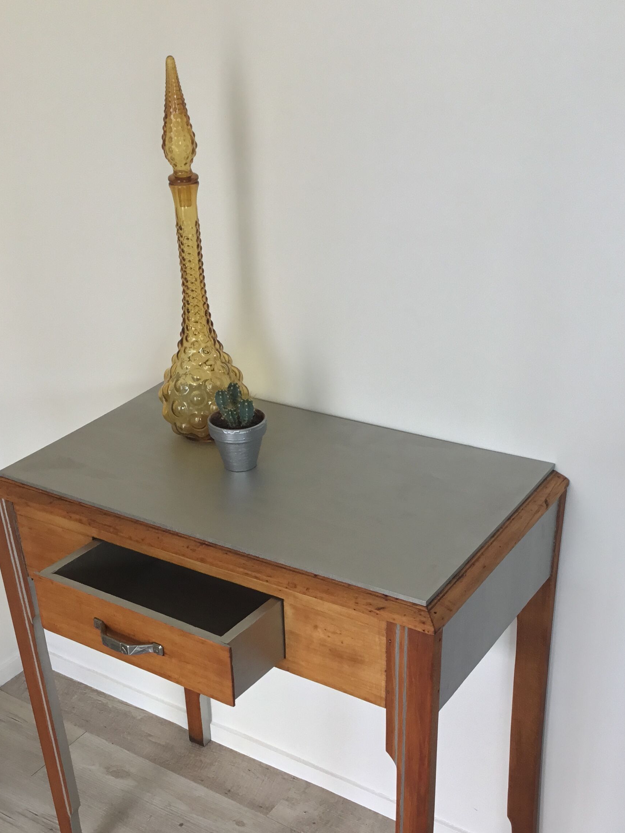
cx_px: 285
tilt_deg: -30.5
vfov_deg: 42.5
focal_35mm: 44
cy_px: 544
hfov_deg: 32.9
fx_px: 1059
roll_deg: +1.8
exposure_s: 1/33
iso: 32
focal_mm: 3.3
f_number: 2.4
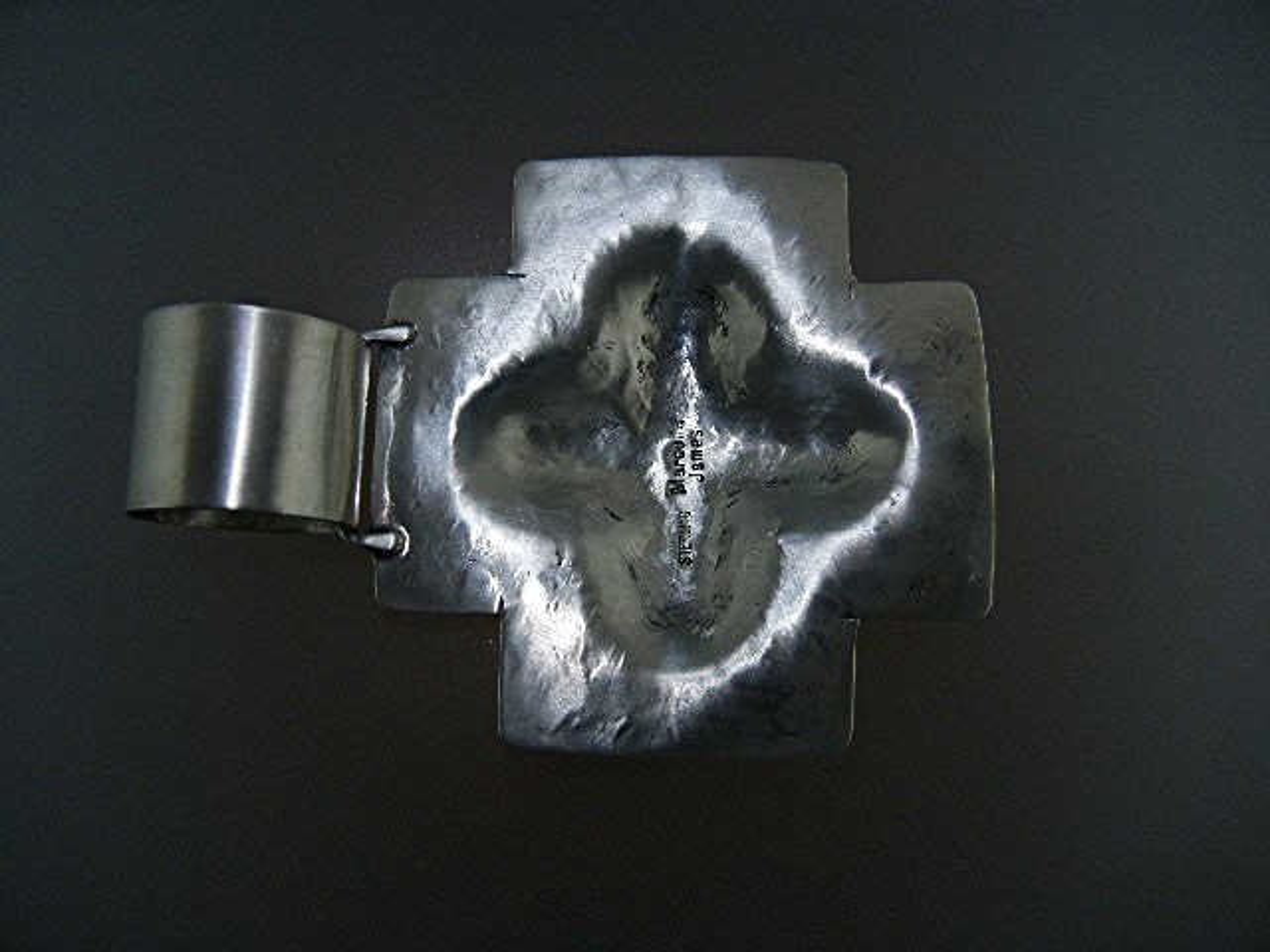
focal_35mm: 30
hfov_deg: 60.0
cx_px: 635
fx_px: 1101
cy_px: 476
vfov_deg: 46.8
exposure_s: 1/30
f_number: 7
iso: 200
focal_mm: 5.4
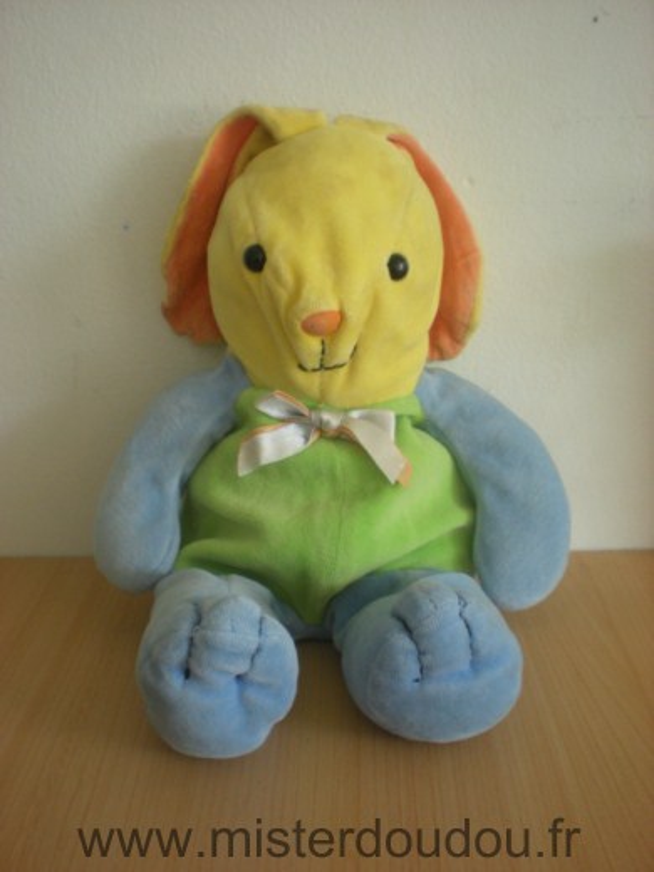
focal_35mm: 38
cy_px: 436
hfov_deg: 37.7
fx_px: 957
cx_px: 327
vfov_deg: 49.0
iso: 200
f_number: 3.1
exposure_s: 1/44
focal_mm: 6.3
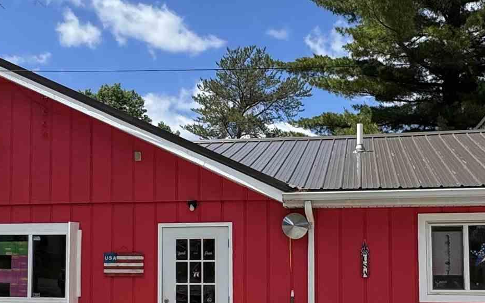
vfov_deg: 26.1
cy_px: 216
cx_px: 220
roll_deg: -0.2
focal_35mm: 49
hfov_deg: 41.0
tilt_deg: +4.7
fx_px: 648
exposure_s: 1/1672
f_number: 2.2
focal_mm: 2.22
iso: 40
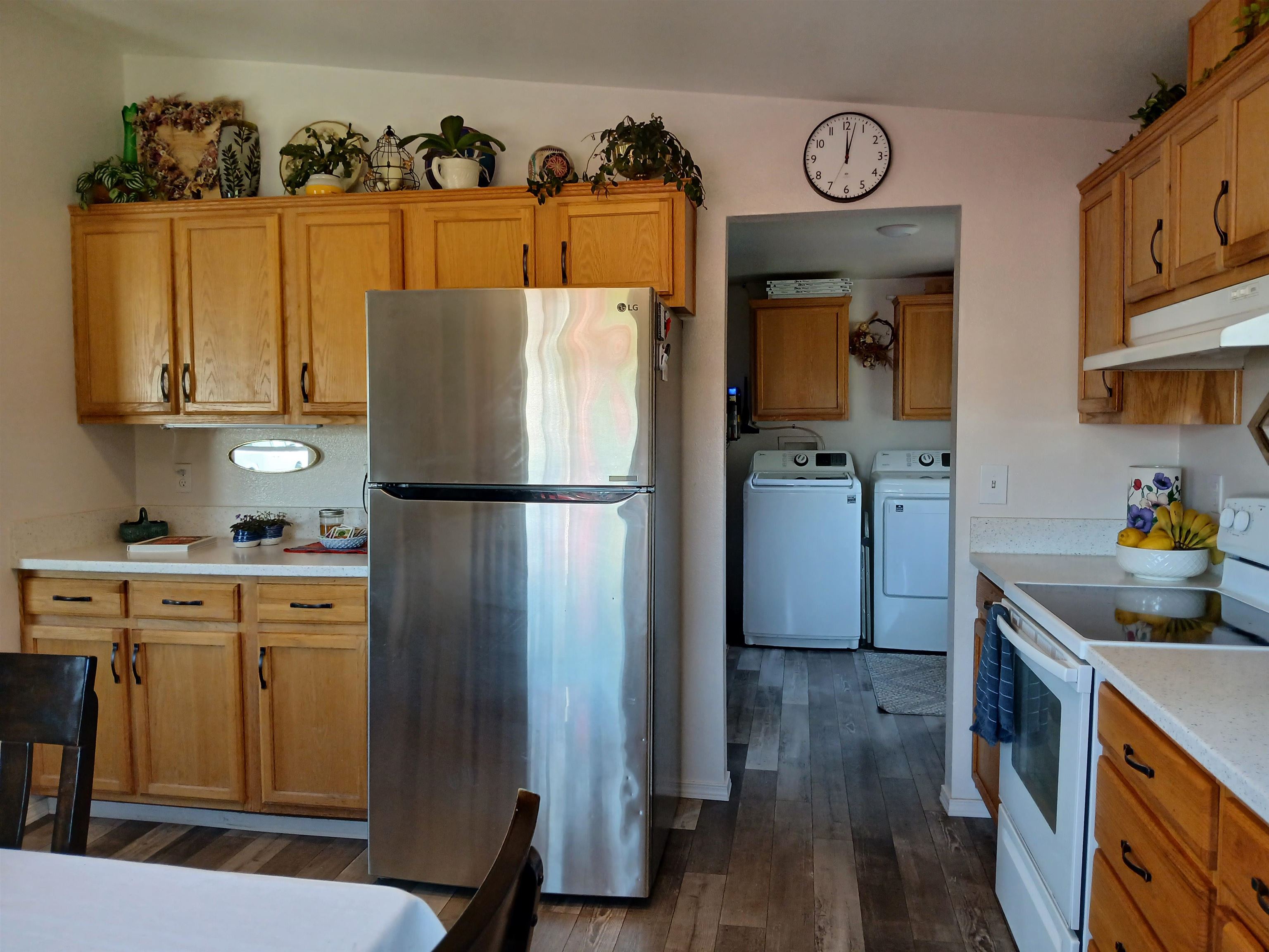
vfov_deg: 53.1
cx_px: 634
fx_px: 953
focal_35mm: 26
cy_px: 476
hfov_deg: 67.3
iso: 100
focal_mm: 3.98
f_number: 1.8
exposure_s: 1/60
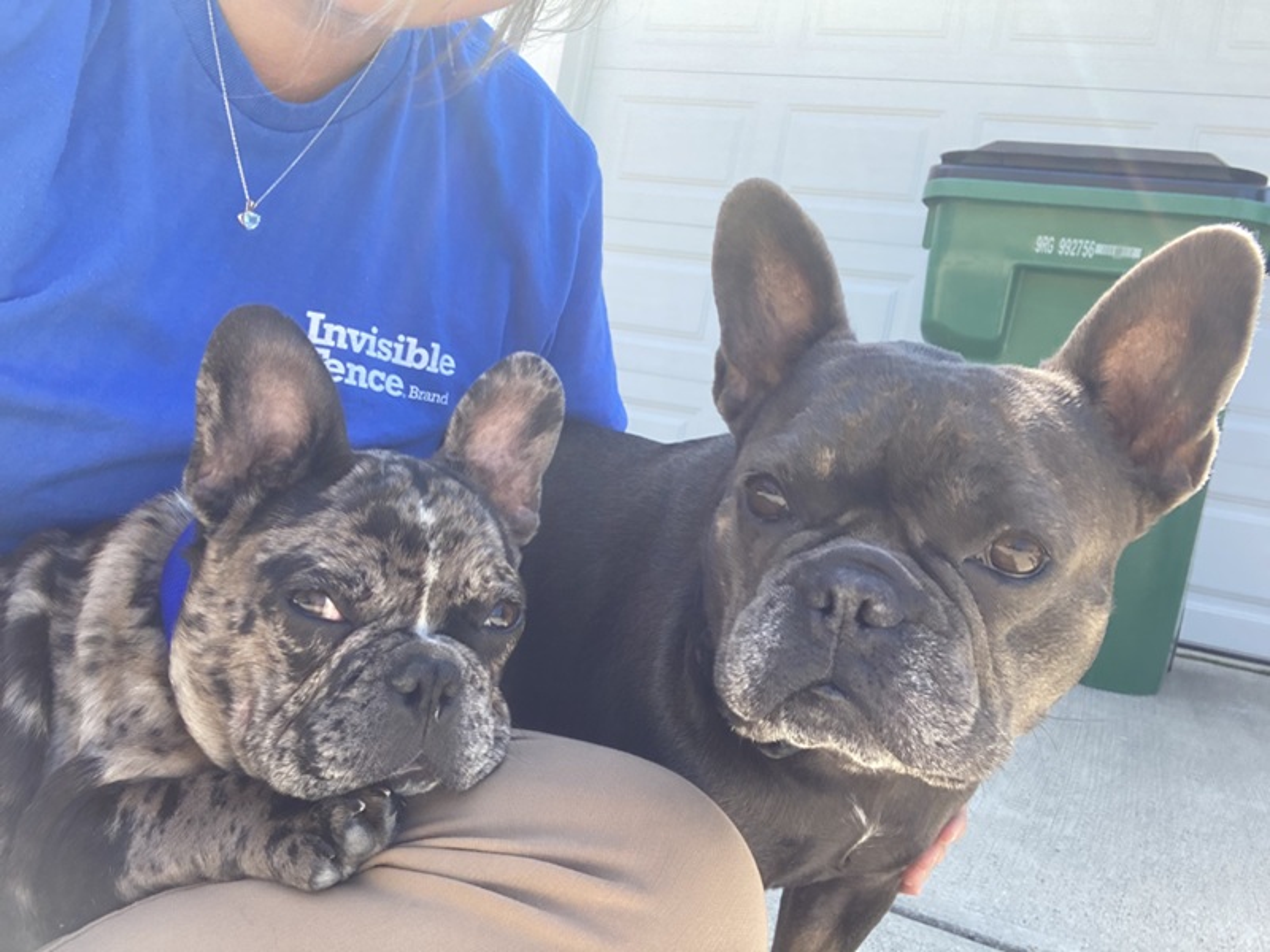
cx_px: 635
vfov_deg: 44.2
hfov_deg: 56.8
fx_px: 1174
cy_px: 476
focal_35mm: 32
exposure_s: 1/123
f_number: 2.2
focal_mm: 2.87
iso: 20
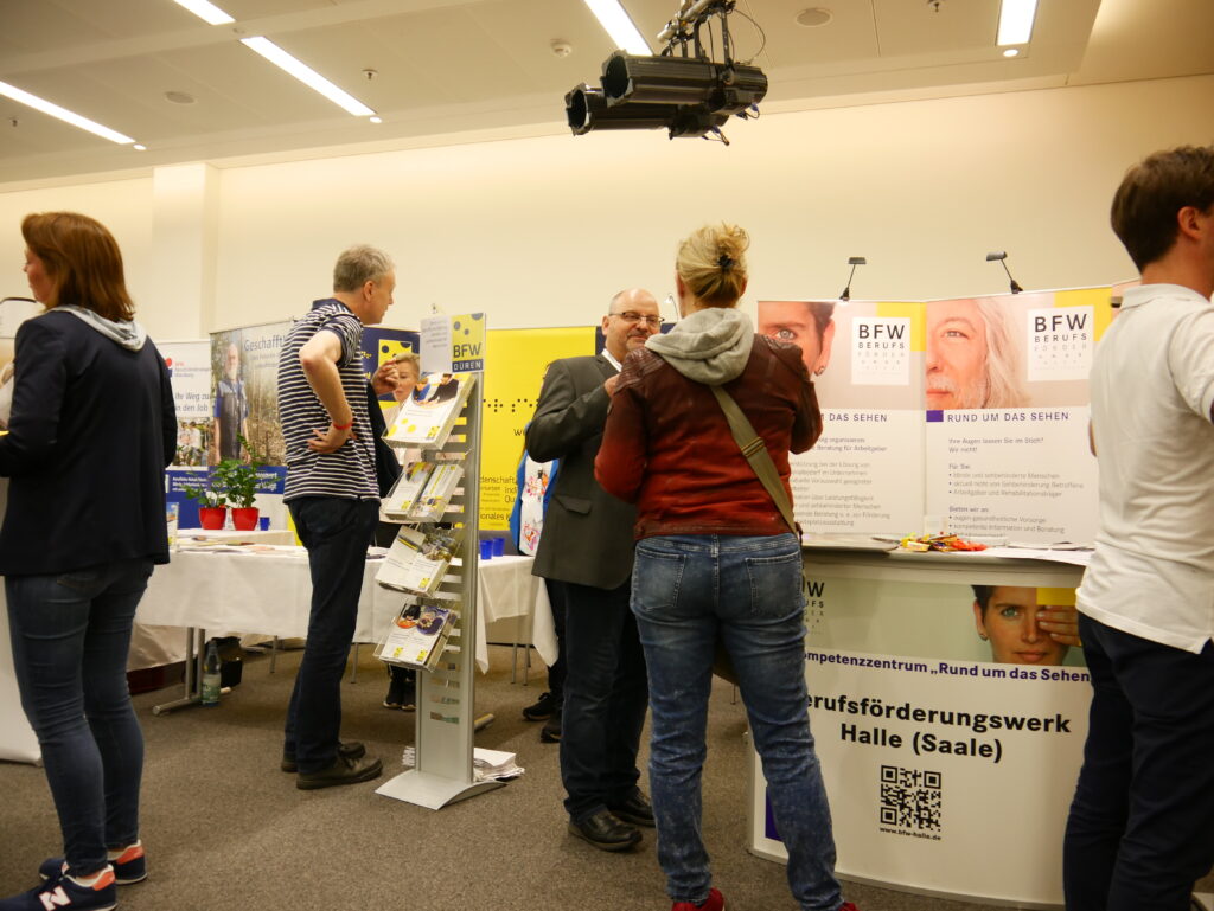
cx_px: 607
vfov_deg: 49.8
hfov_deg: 63.4
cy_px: 456
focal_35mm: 28
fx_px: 982
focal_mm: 14
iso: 500
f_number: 4
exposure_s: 1/60
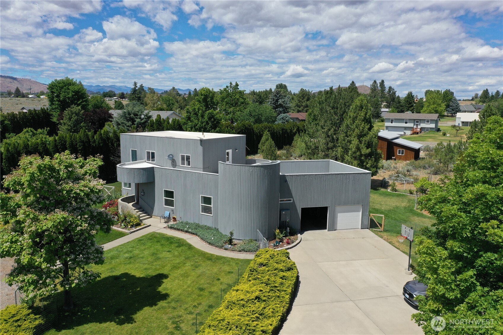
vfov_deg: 46.4
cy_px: 168
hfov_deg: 65.5
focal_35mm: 28
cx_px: 252
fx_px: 391
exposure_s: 1/640
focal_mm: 10.26
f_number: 6.3
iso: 100
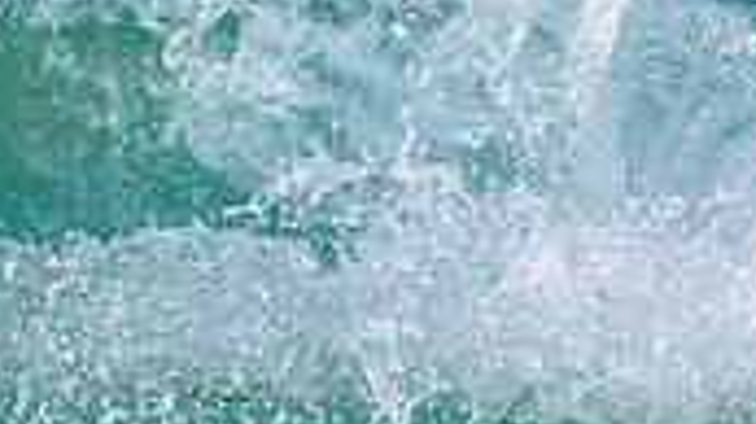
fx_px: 47953
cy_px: 218
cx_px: -549
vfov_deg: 0.5
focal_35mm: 2394
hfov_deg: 0.9
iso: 1100
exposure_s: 1/2000
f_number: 11
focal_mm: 610
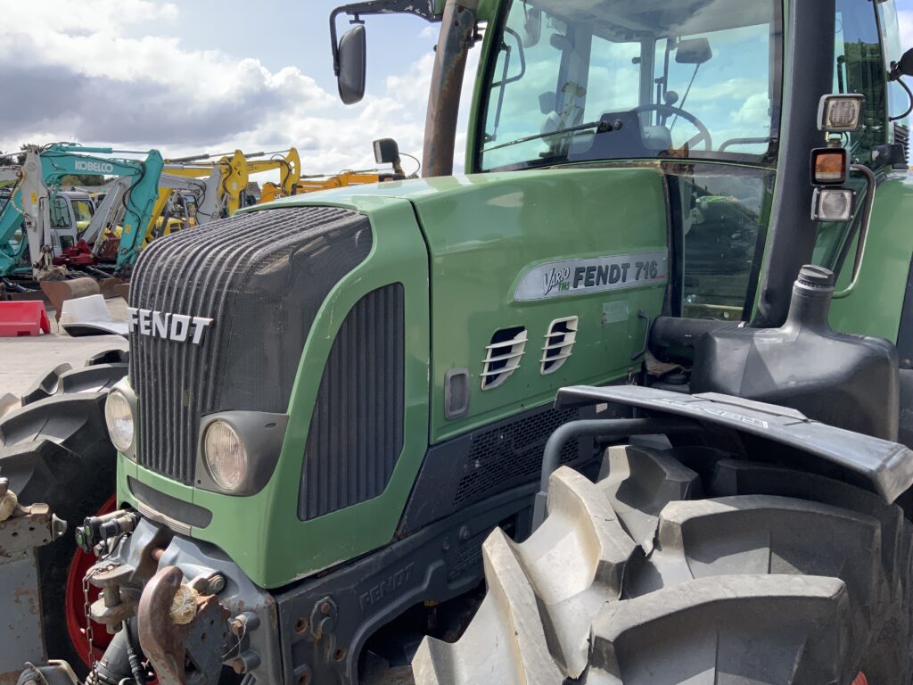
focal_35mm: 29
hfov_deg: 61.7
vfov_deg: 48.2
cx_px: 456
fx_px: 765
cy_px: 342
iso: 16
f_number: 1.8
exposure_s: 1/855
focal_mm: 3
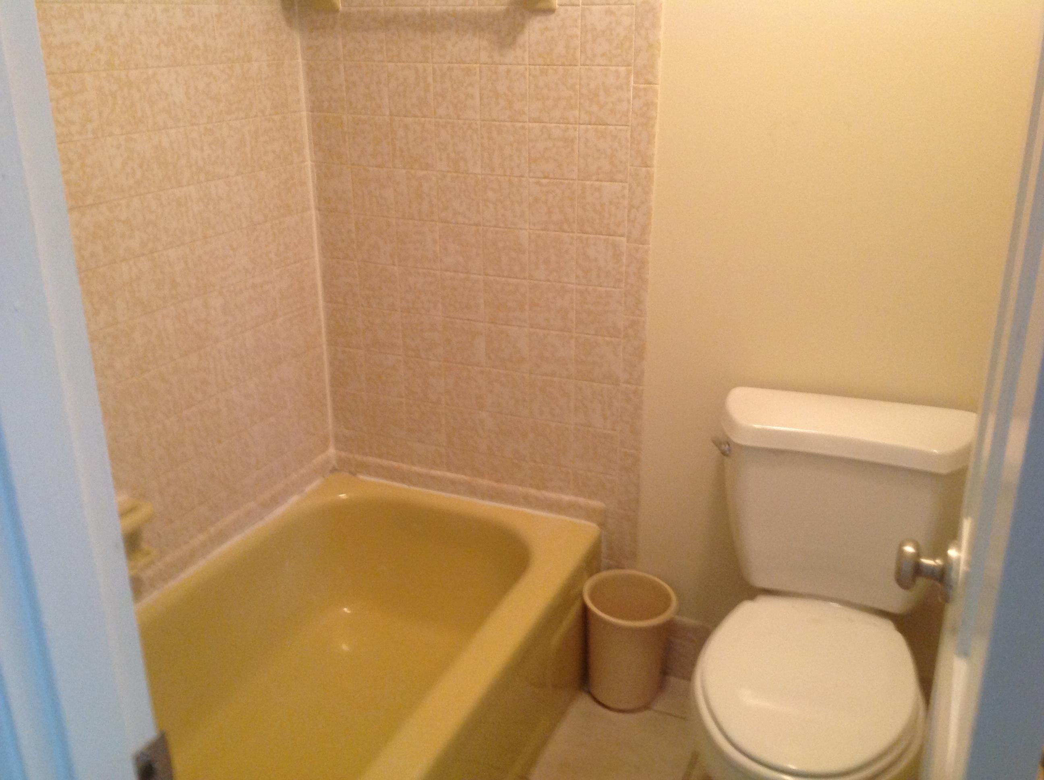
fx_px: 1054
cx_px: 522
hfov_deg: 52.7
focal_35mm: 35
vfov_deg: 40.6
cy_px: 390
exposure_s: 1/15
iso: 200
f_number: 2.4
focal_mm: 4.28
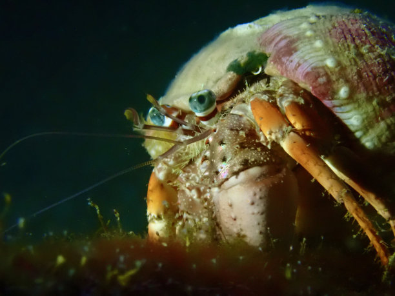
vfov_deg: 14.8
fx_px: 1141
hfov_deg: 19.6
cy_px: 148
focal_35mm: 100
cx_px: 198
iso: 1600
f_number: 6.3
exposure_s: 1/100
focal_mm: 18
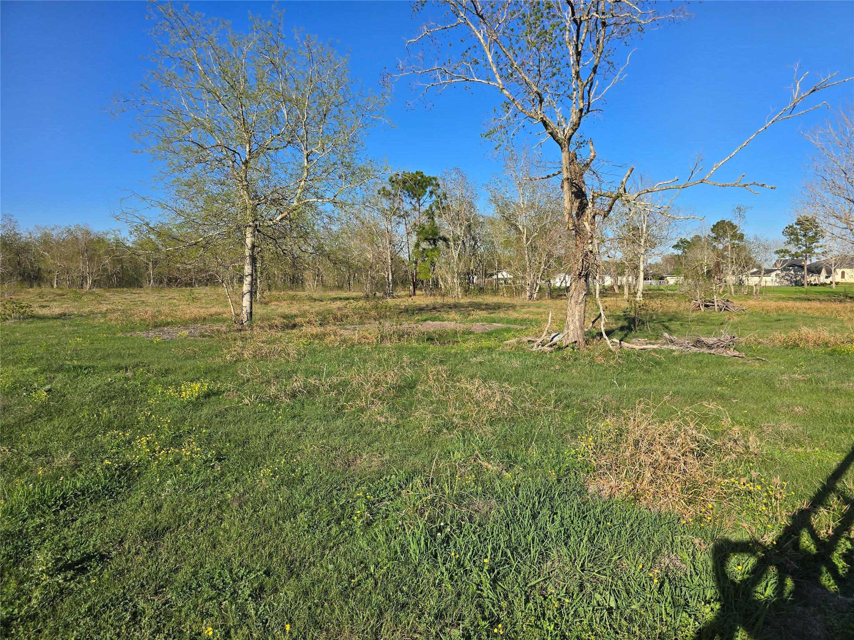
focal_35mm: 23
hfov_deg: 73.9
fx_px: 567
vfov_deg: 58.9
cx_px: 427
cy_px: 320
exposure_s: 1/885
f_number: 1.7
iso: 12
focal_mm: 6.3
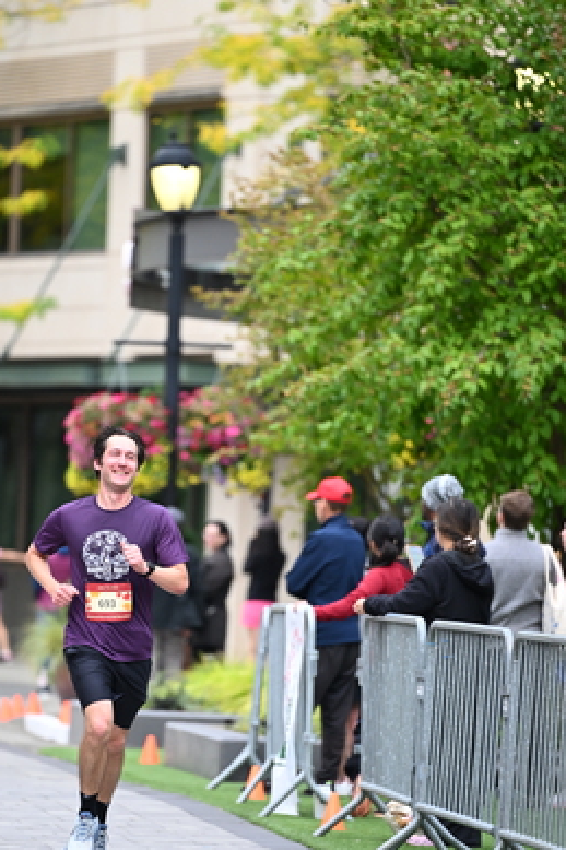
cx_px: 180
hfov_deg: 4.9
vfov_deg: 7.3
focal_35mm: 283
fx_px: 6680
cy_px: 474
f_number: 2.8
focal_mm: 200
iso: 1000
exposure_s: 1/2000
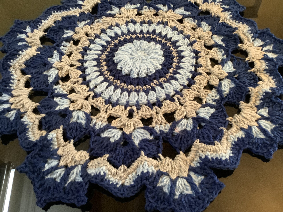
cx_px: 142
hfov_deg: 58.4
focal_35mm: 31
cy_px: 106
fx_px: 253
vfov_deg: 45.4
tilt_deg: -56.4
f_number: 2.4
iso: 400
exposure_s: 1/33
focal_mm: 3.3
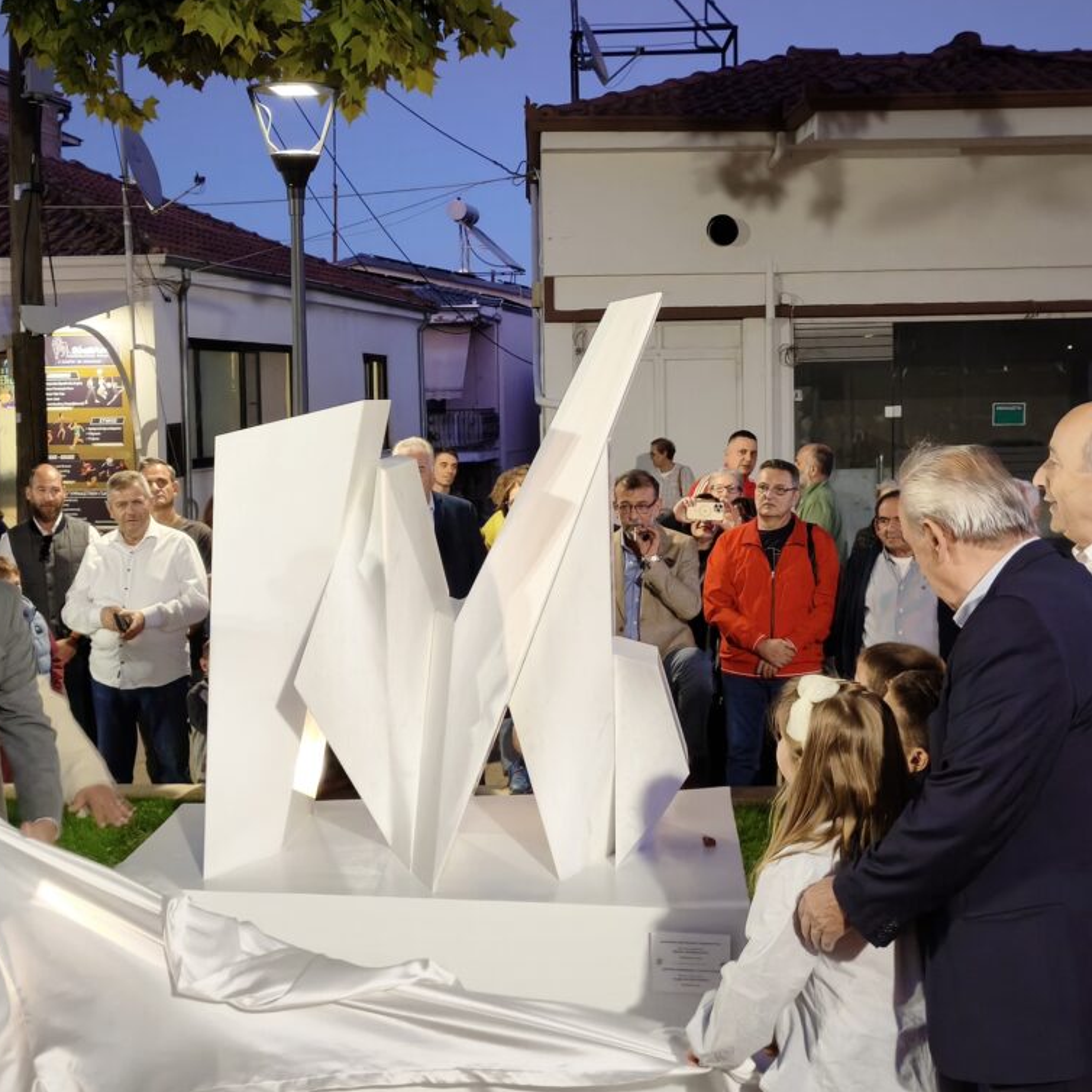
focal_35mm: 48
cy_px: 539
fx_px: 1713
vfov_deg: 35.4
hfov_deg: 35.3
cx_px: 514
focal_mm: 5.35
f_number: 1.7
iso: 500
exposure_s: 1/99.5
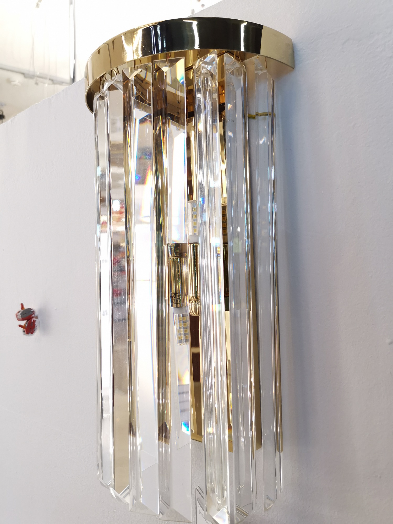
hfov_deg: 51.4
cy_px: 262
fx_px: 409
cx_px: 196
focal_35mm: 27
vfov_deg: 65.3
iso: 125
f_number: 1.8
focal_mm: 4.75
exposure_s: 1/100
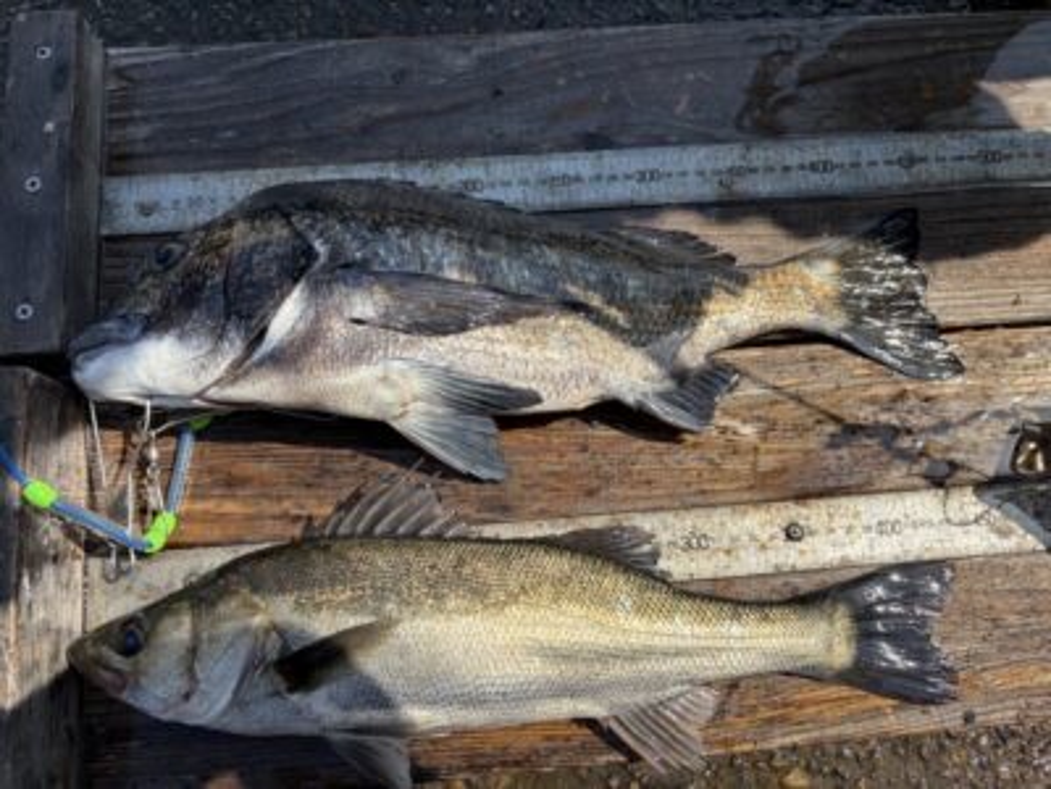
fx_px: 789
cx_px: 526
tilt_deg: -76.4
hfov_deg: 67.3
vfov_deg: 53.1
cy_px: 394
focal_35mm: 26
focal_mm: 5.96
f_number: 1.6
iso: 64
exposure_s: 1/4065
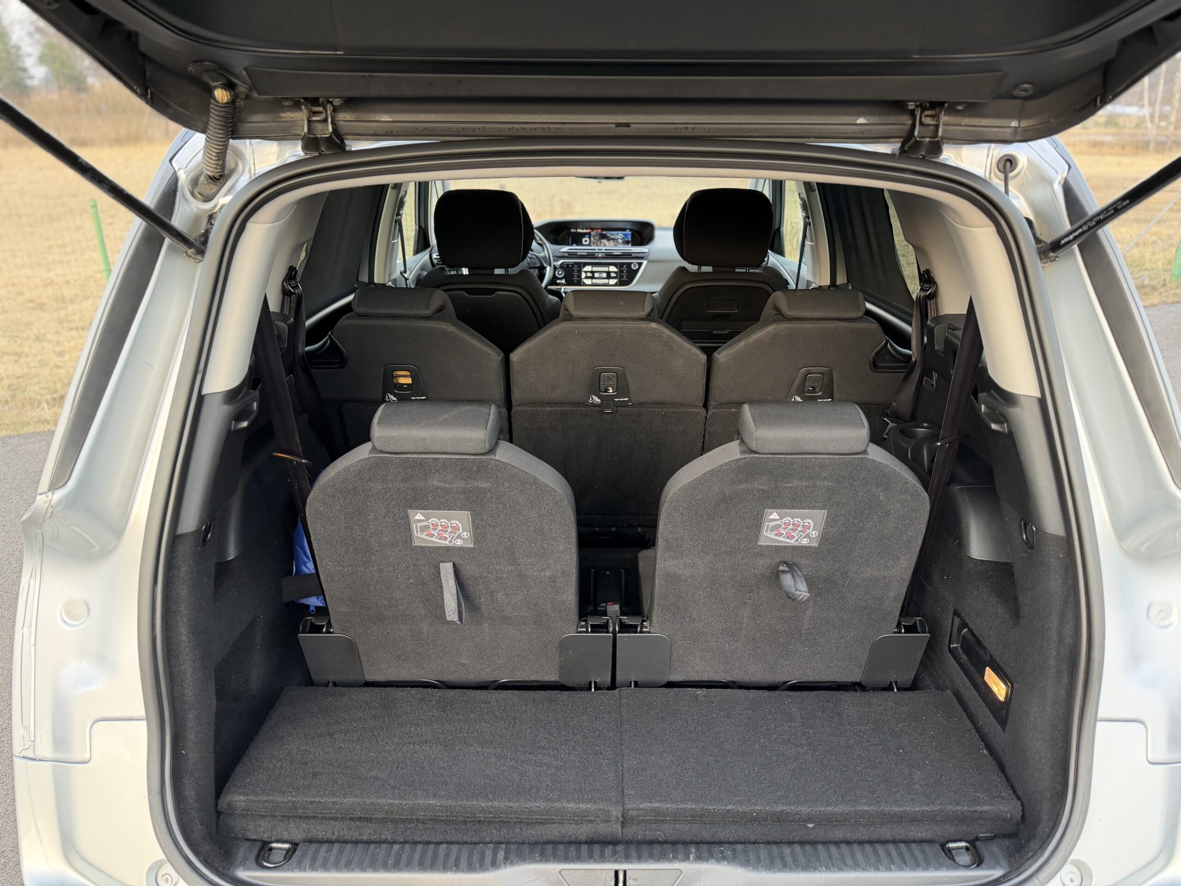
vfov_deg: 56.8
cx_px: 590
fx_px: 819
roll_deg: +0.4
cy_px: 443
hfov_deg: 71.6
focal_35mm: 24
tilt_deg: -22.2
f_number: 1.78
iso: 200
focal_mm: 6.76
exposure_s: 1/121
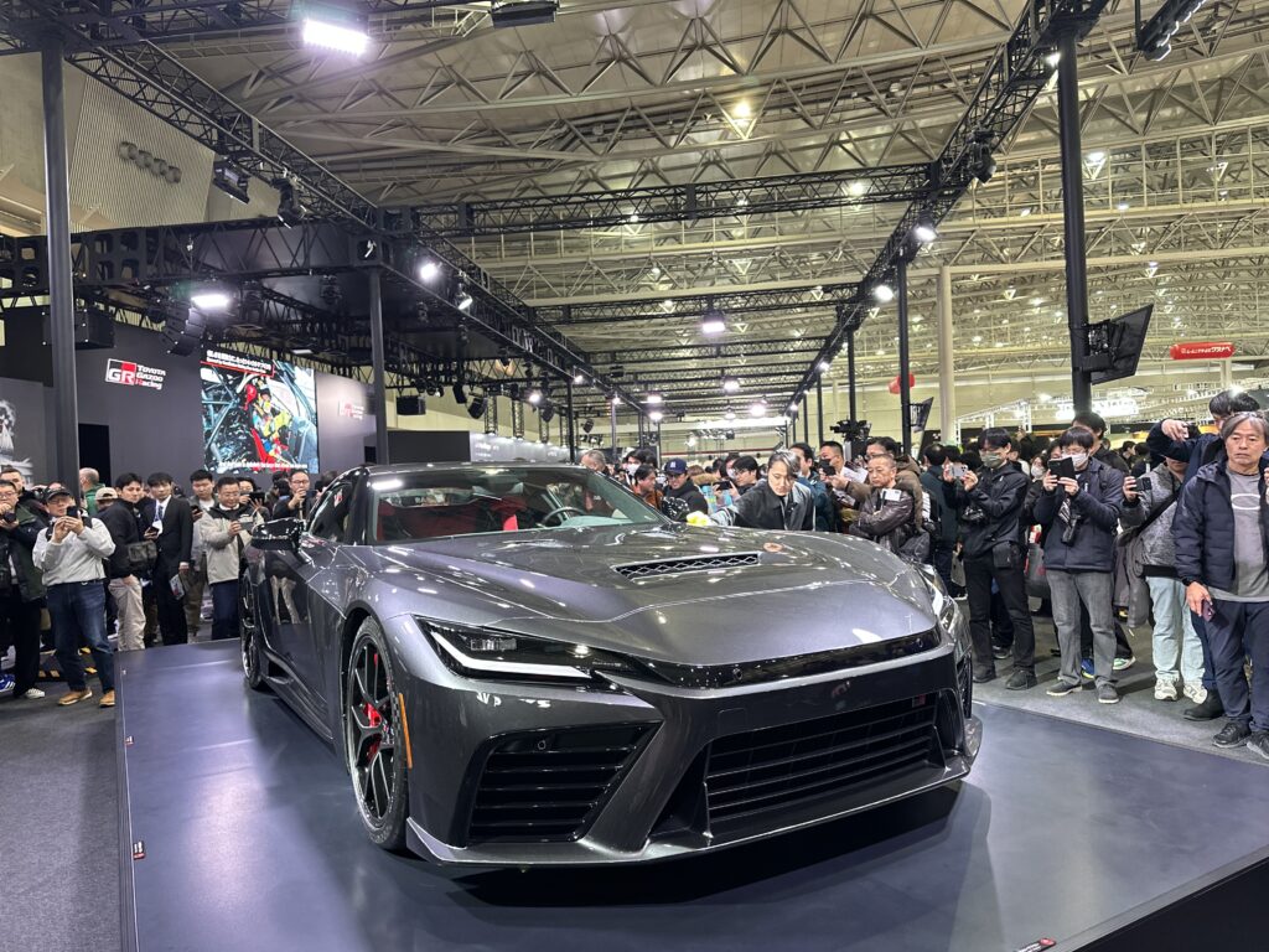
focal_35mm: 24
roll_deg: +1.6
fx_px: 880
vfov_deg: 56.8
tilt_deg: +0.3
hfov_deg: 71.6
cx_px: 634
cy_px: 476
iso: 400
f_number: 1.78
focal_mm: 6.86
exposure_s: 1/60
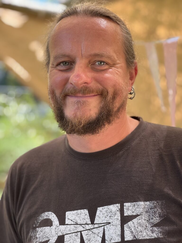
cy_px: 122
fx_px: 540
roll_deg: +2.5
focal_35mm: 77
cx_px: 91
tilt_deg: +0.3
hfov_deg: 19.1
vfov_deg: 25.3
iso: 40
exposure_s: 1/99
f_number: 2.8
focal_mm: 9
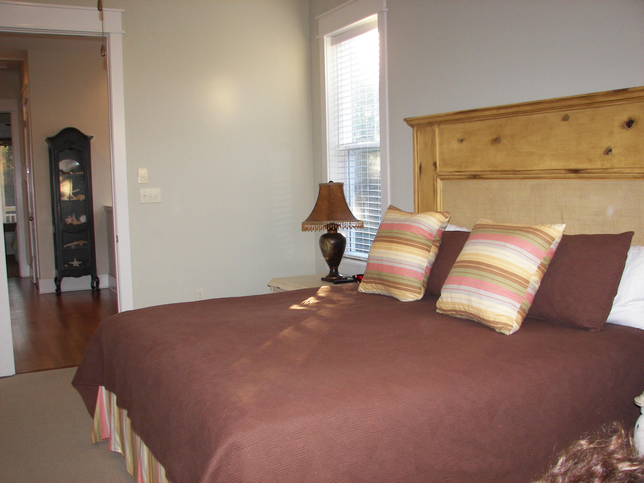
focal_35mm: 36
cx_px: 322
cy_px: 242
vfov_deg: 39.7
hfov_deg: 51.4
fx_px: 670
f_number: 2.8
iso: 100
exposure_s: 1/30
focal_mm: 6
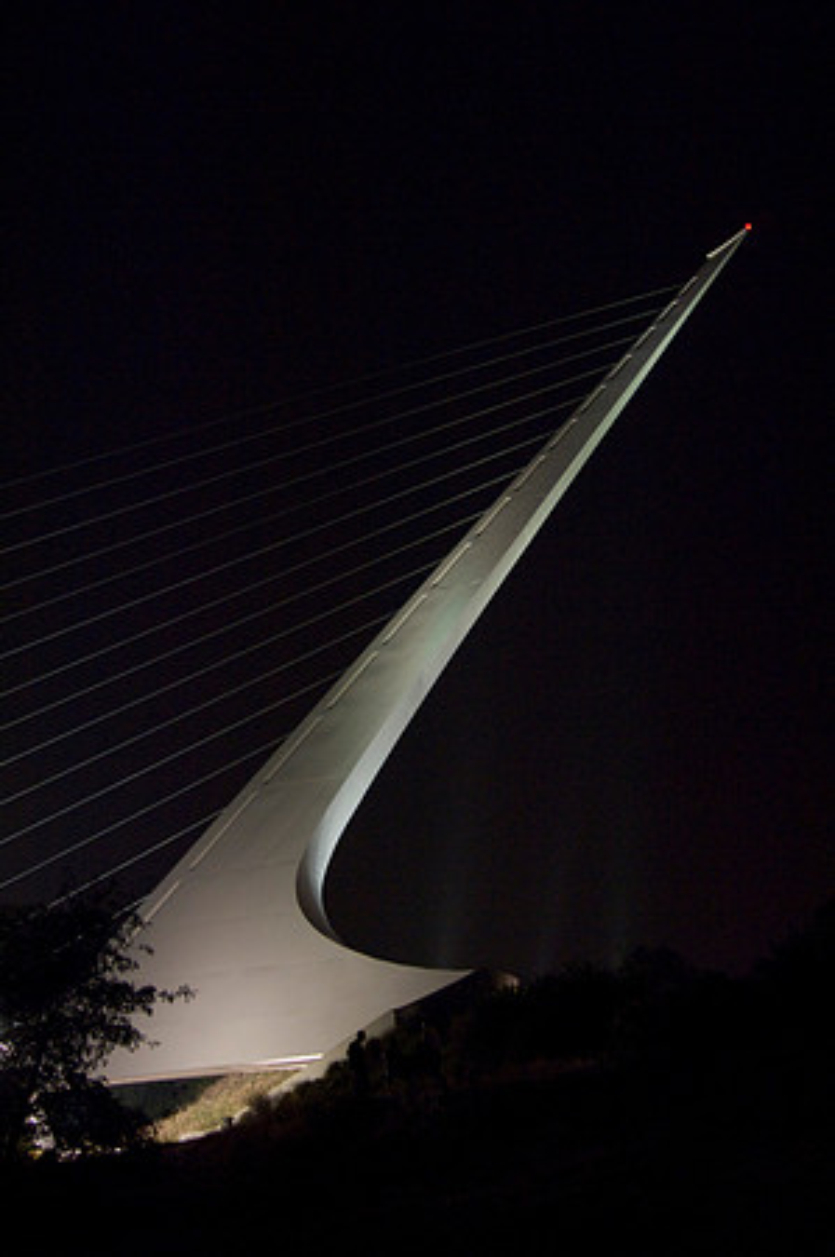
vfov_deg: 53.2
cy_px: 628
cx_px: 418
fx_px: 1255
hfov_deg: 36.8
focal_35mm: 36
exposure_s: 1/2.5
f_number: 3.5
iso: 800
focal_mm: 24
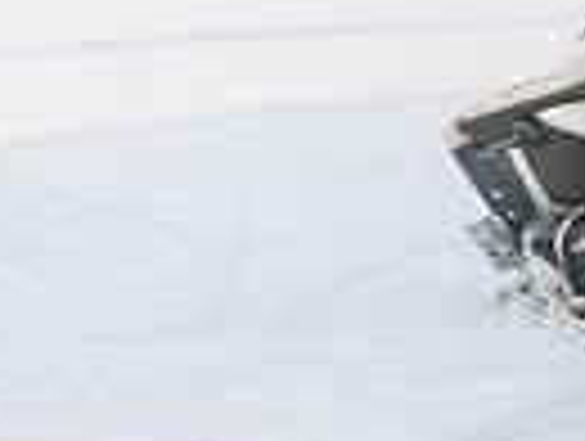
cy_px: -379
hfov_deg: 4.3
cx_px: -742
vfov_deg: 3.3
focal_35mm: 453
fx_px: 7670
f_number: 3.2
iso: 2000
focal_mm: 78
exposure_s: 1/640
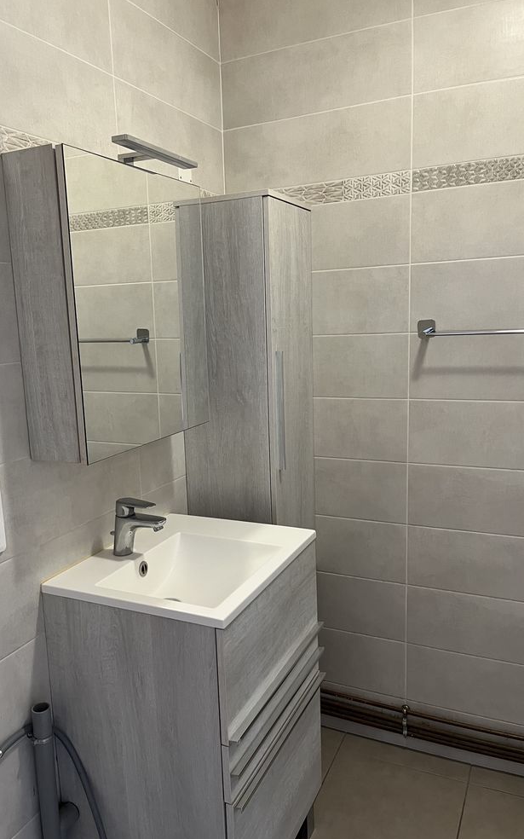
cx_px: 210
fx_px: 640
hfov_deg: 44.3
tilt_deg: -9.2
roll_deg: +3.0
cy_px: 423
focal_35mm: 28
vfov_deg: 66.5
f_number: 1.6
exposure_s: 1/50
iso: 125
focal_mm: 5.1
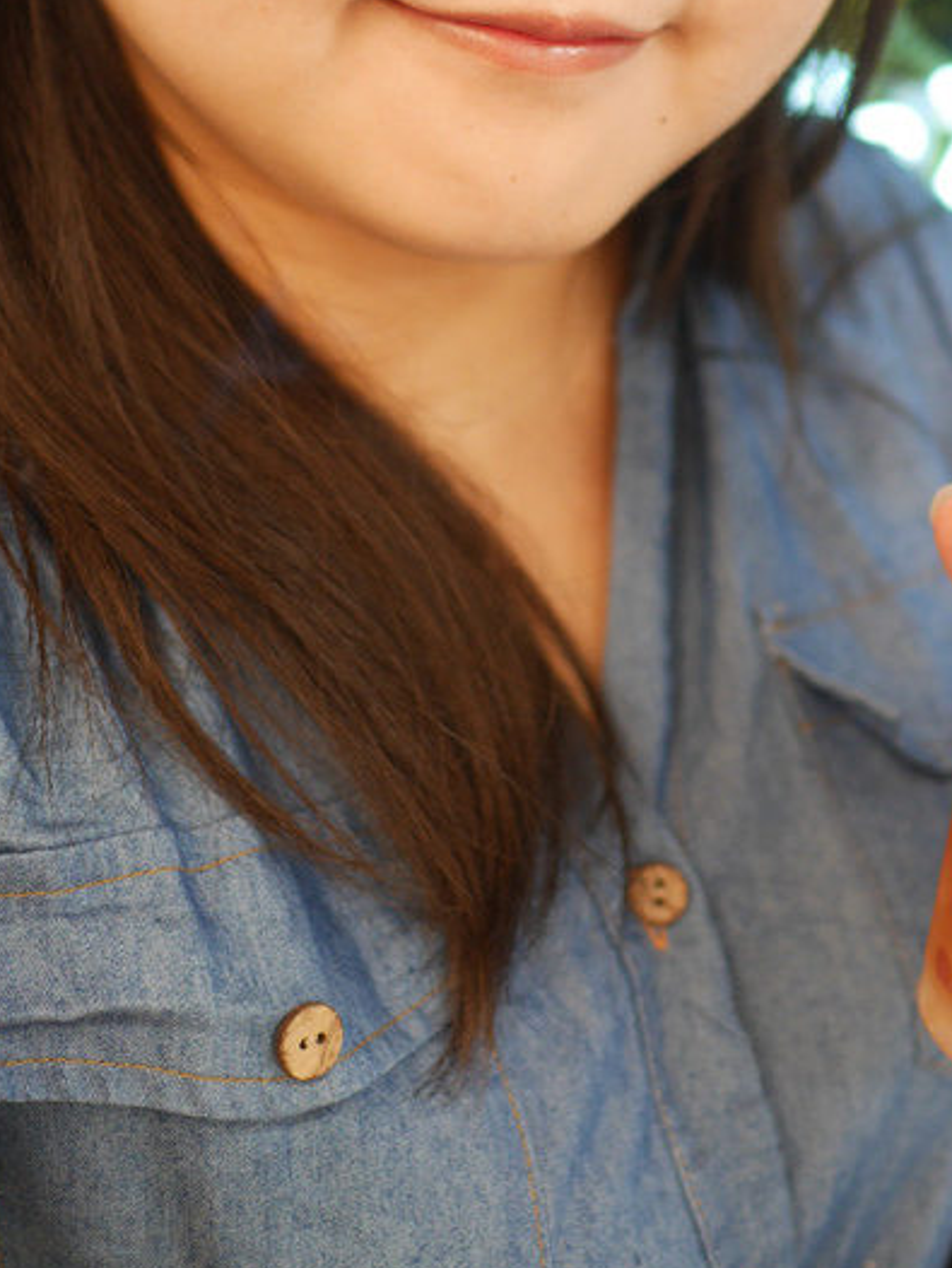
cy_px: 231
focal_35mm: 57
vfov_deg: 32.7
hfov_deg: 25.6
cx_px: 603
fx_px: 2088
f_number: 1.7
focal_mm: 15
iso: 320
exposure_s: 1/125
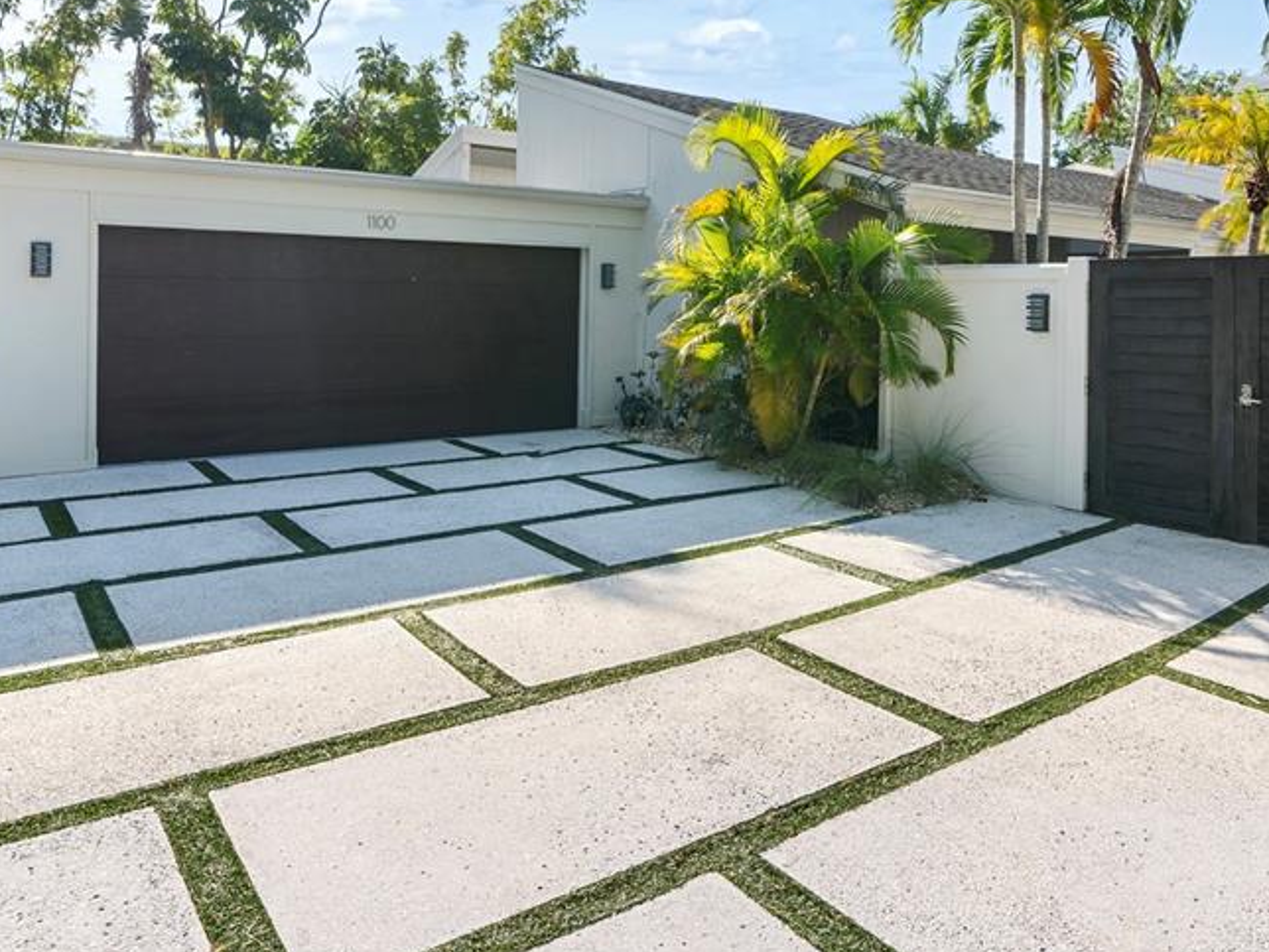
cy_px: 295
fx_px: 953
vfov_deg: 51.8
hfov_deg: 67.2
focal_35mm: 26
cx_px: 674
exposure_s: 1/60
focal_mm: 17
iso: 100
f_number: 8
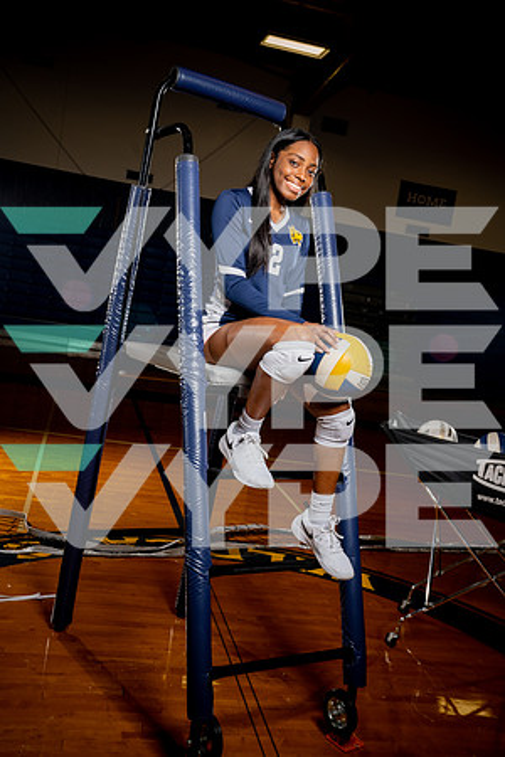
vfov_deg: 50.7
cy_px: 378
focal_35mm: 38
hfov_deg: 35.1
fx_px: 800
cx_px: 252
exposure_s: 1/250
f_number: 8
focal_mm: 38
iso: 400
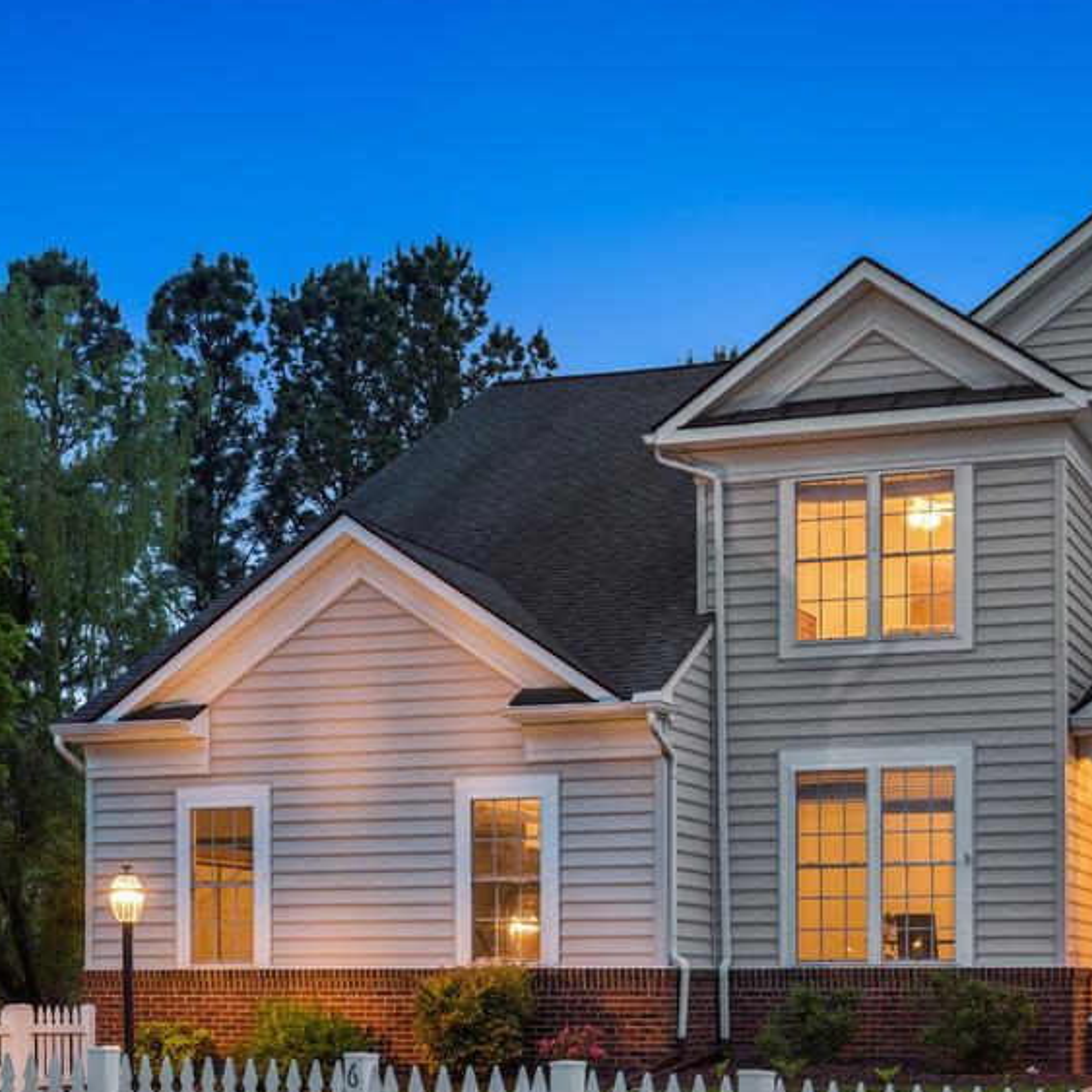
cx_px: 894
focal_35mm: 52
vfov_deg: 32.8
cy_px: 651
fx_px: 1848
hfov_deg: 31.9
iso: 125
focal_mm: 33.5
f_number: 6.3
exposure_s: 1/1.67
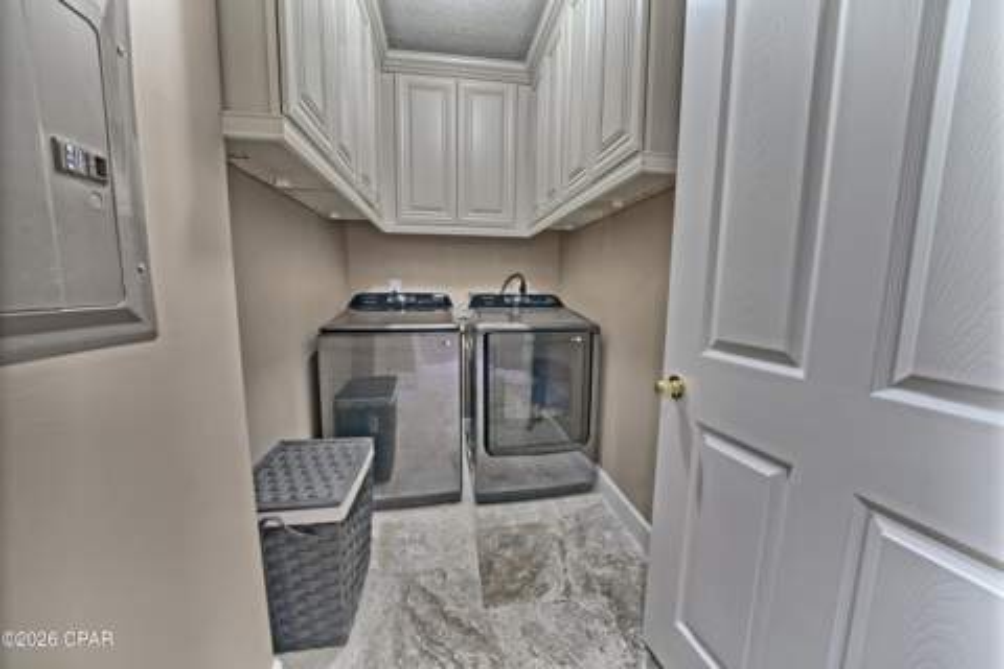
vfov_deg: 90.0
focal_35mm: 12
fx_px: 335
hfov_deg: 112.6
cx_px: 502
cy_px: 334
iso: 100
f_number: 11
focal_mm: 12
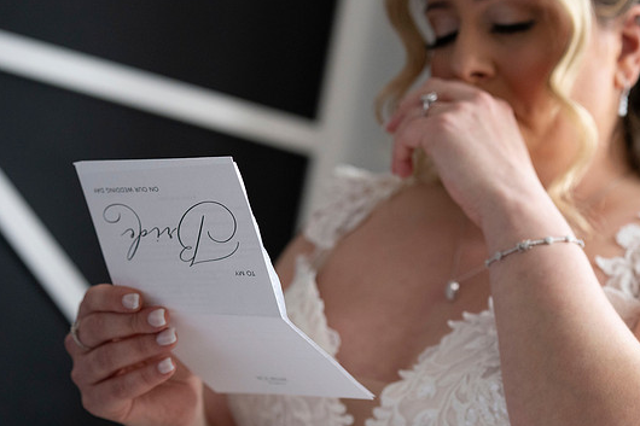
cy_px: 208
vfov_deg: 14.7
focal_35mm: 93
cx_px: 308
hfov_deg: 21.9
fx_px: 1653
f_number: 4
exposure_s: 1/2000
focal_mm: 85
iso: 4000
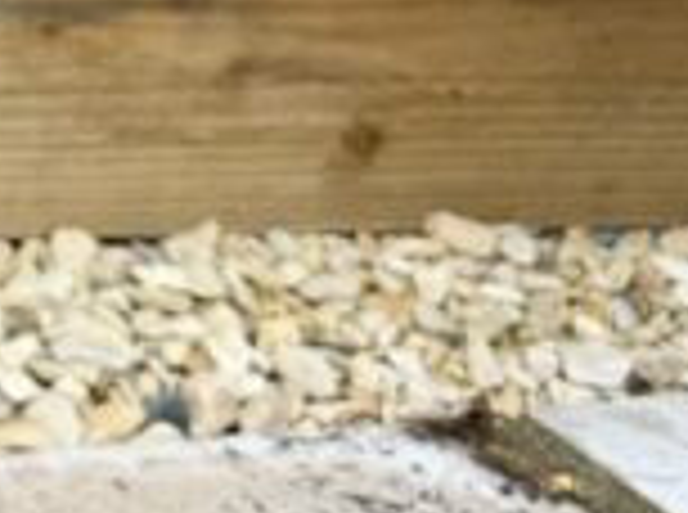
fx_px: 3192
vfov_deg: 8.6
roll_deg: +1.2
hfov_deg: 10.5
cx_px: -1007
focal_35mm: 161
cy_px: -590
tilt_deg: -14.6
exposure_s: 1/121
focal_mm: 6.76
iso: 80
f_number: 1.78
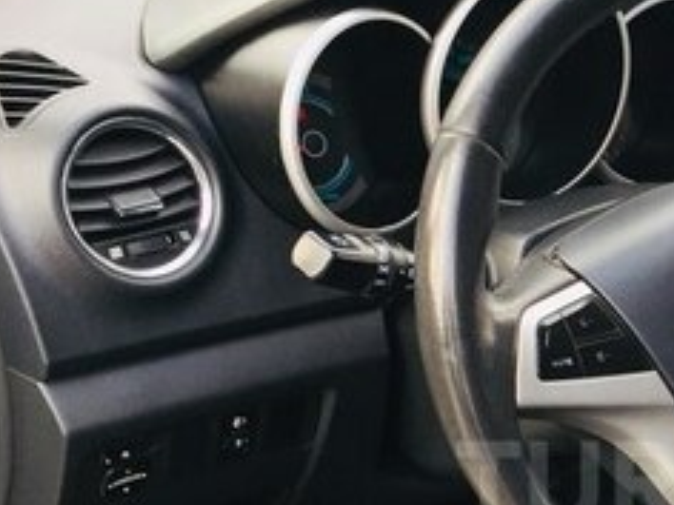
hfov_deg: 22.7
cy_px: 484
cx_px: 748
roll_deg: -7.2
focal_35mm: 81
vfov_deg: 17.8
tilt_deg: -28.1
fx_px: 1577
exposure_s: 1/50
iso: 40
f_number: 2.2
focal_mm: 4.15
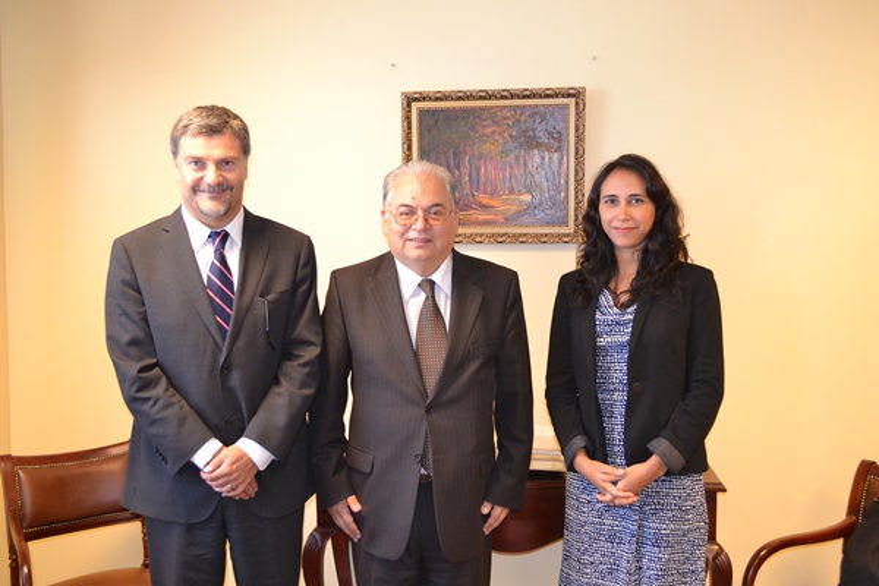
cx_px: 440
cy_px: 293
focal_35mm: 36
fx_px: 879
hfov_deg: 53.1
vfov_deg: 36.9
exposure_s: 1/60
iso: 2000
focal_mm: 24
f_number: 4
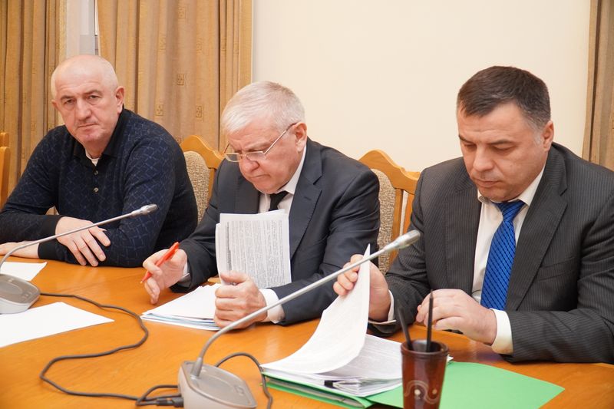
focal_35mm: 48
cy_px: 204
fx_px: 818
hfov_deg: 41.1
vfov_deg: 28.1
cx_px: 307
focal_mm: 32
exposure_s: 1/160
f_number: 4
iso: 3200
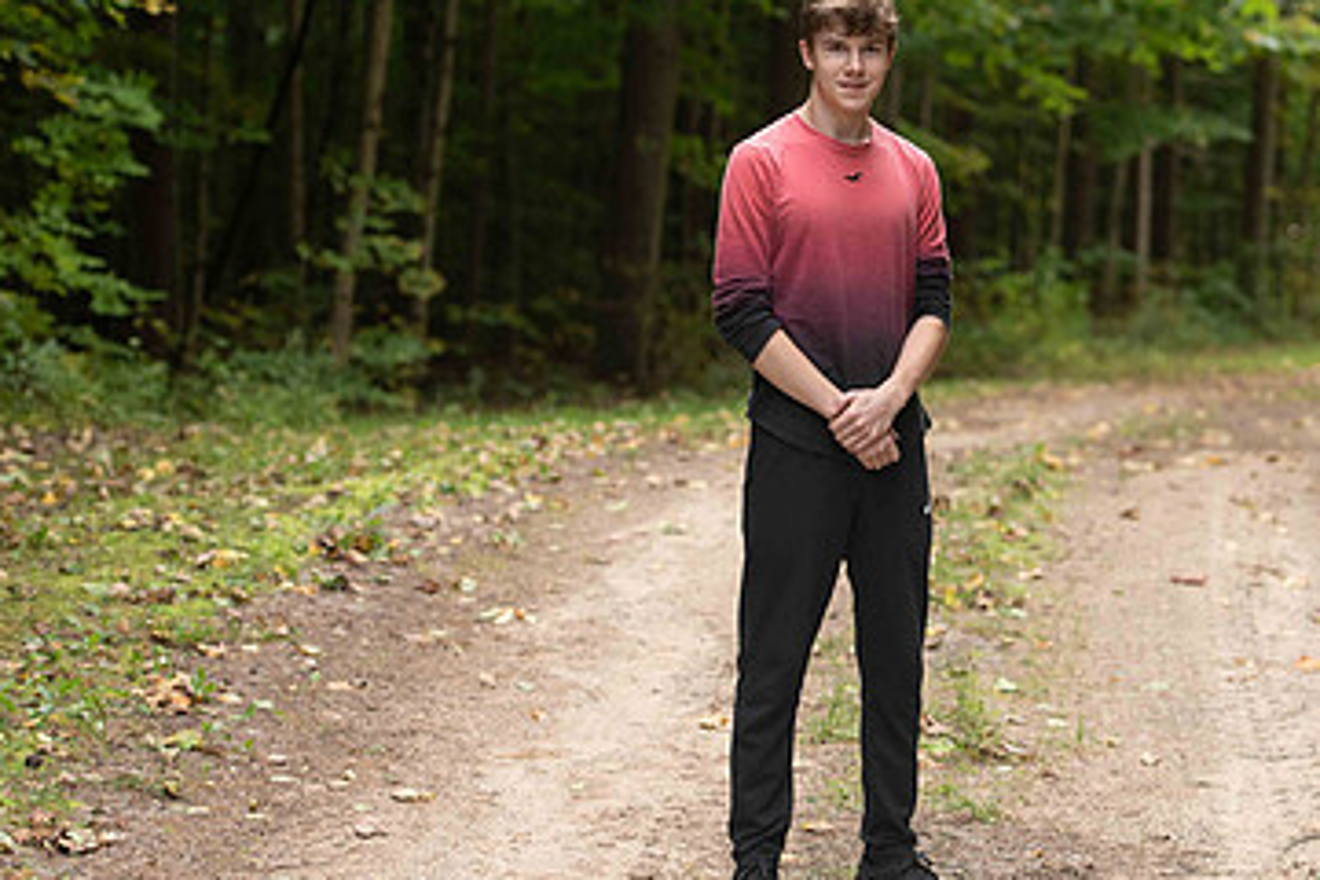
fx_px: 4840
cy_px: 339
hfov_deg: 15.5
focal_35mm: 132
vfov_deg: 10.4
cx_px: 884
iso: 500
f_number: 2.8
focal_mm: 82
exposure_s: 1/320
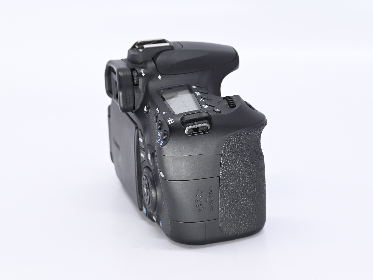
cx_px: 204
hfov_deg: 21.5
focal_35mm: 91
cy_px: 140
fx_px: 981
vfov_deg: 16.2
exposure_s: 1/125
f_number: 9
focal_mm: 56
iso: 500
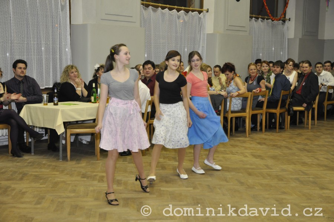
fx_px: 528
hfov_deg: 35.1
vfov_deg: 23.7
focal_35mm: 57
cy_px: 111
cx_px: 167
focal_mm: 38
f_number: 4.8
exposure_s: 1/50
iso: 1000
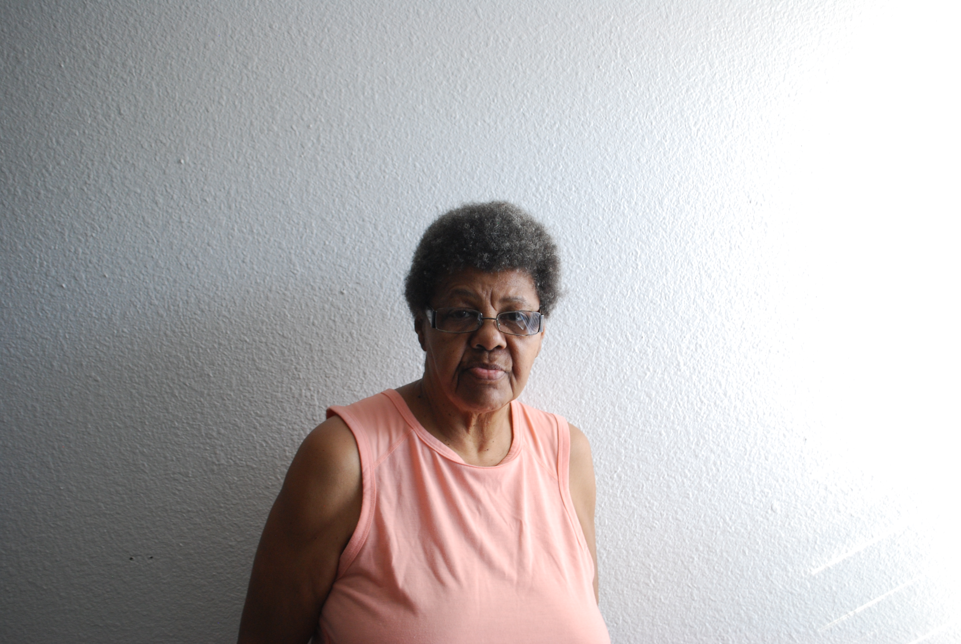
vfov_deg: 37.0
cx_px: 480
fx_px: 962
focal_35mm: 36
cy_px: 322
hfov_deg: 53.1
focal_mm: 24
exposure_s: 1/30
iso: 400
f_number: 4.2
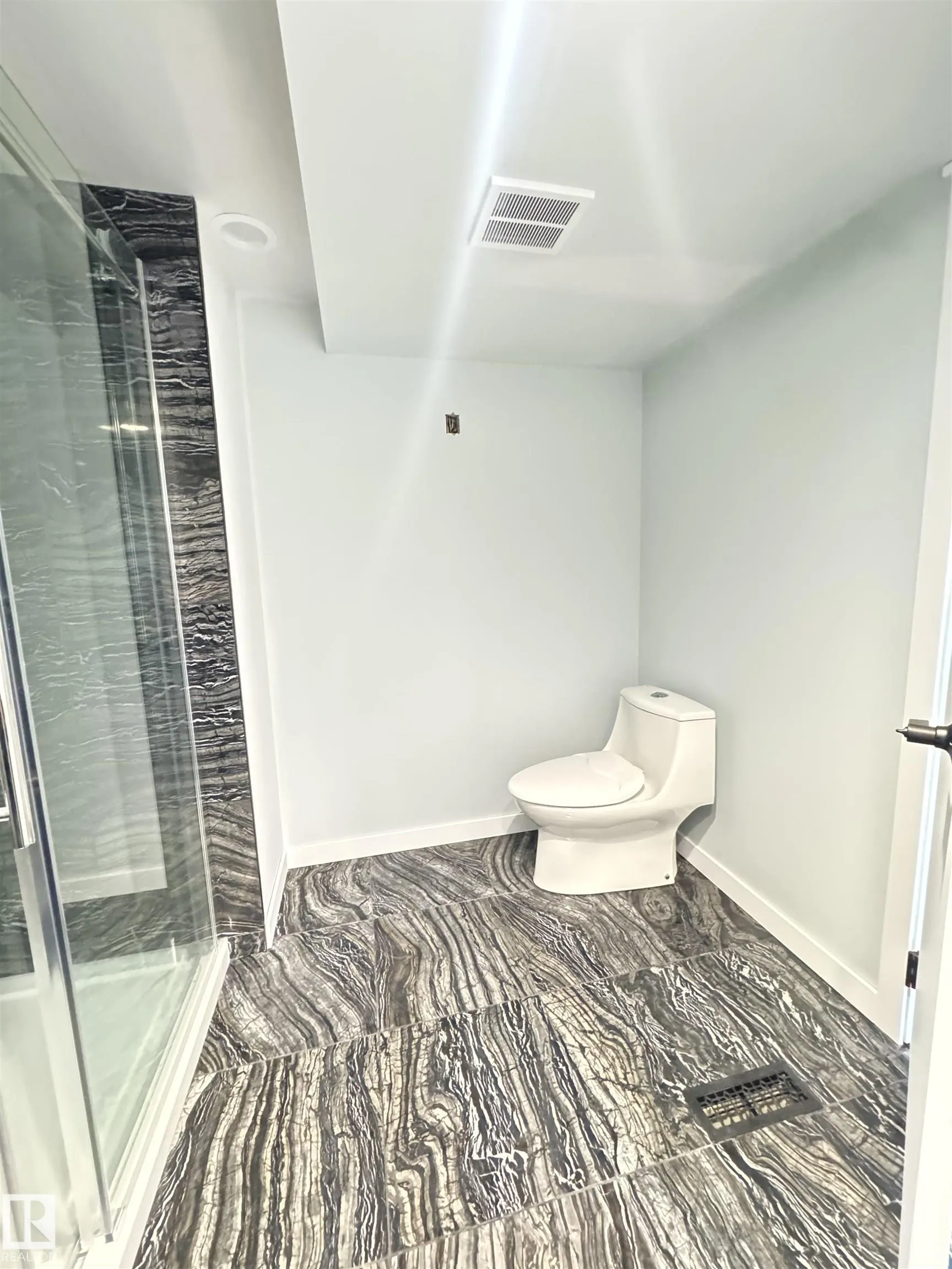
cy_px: 634
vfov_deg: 102.1
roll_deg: +1.8
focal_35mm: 14
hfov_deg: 85.7
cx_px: 476
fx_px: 513
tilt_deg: -6.5
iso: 1600
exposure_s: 1/30
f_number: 2.2
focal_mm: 2.22
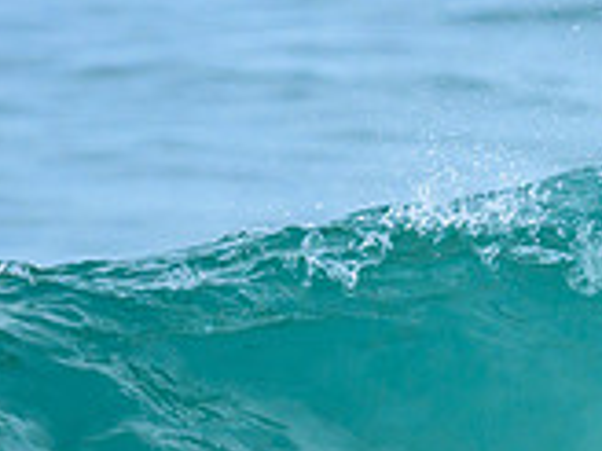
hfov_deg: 0.5
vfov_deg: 0.4
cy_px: 353
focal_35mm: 3659
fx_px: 63633
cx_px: 678
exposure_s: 1/3200
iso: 500
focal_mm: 800
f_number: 6.3
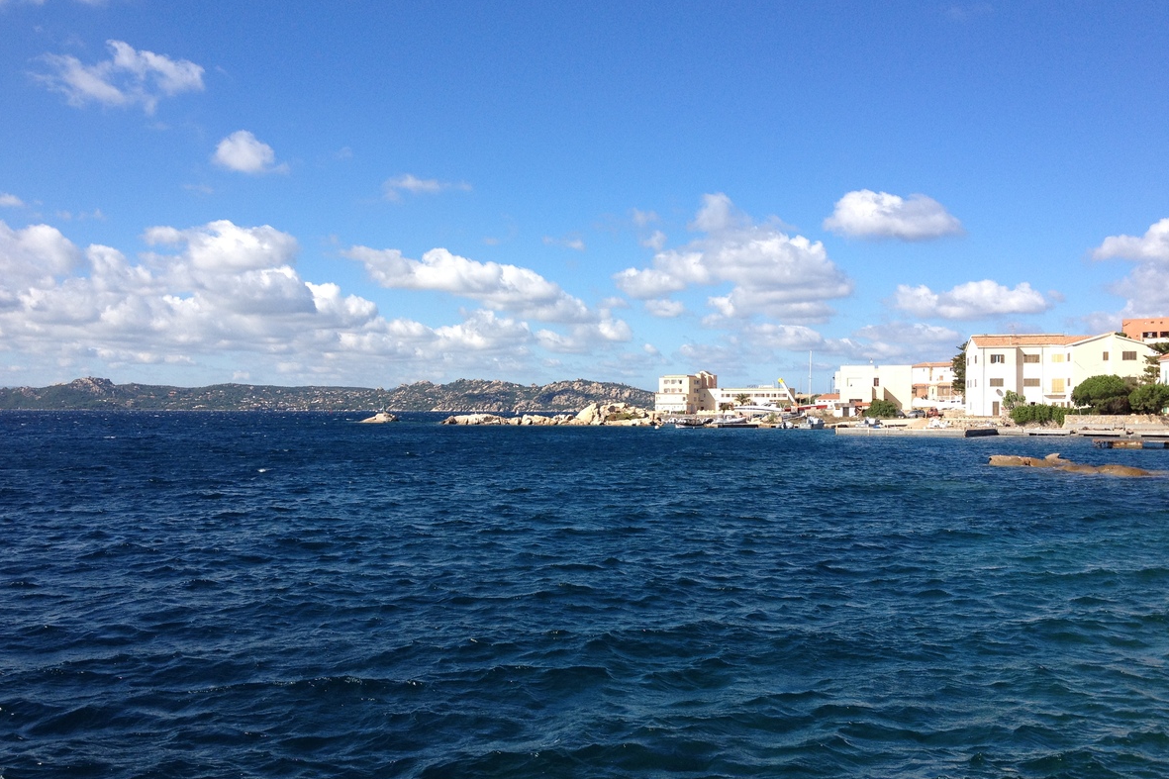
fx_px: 1201
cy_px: 408
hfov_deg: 51.9
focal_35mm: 37
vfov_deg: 35.9
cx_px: 590
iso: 64
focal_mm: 4.28
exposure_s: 1/1346
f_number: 2.4
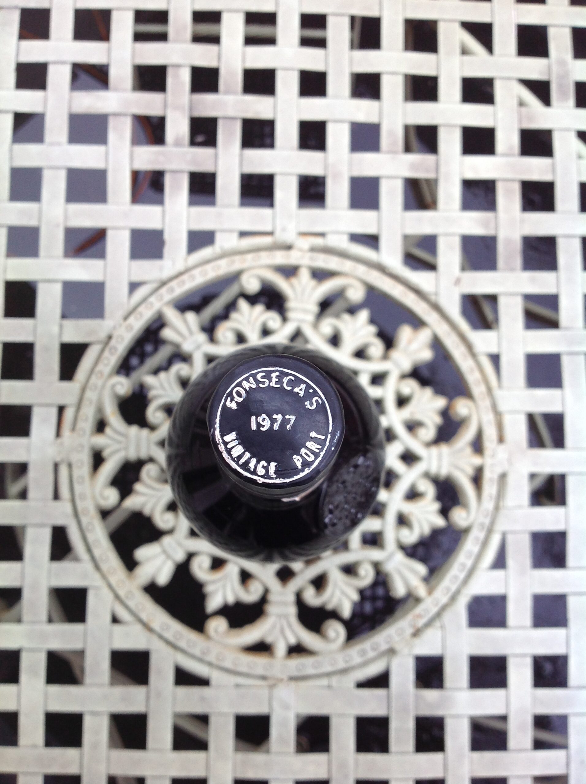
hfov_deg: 40.6
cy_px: 392
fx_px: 792
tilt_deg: -84.5
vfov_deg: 52.7
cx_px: 293
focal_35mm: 35
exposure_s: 1/120
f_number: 2.4
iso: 64
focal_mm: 4.28
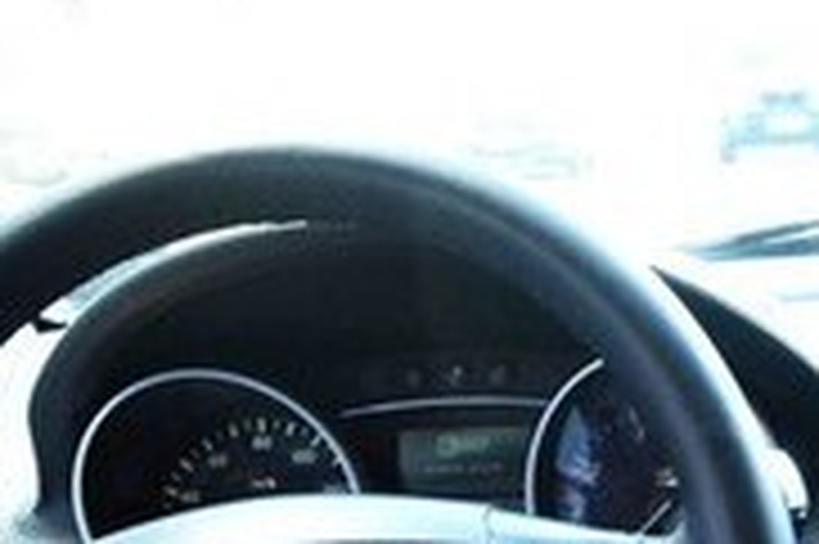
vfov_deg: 12.8
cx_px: 981
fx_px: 2227
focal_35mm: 98
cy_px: 958
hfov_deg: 19.6
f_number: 6.3
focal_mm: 18
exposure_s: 1/10
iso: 800
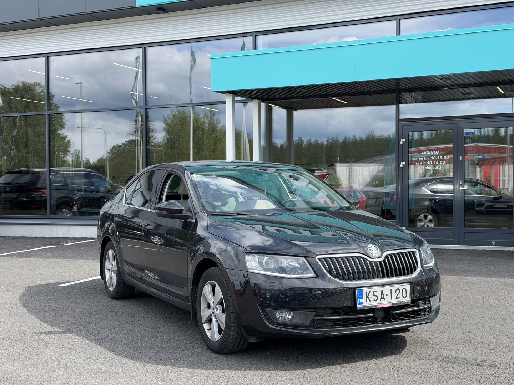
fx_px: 713
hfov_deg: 39.7
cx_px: 257
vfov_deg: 30.3
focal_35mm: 48
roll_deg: -0.2
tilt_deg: -0.8
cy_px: 192
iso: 64
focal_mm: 6.76
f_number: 1.78
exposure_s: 1/1242
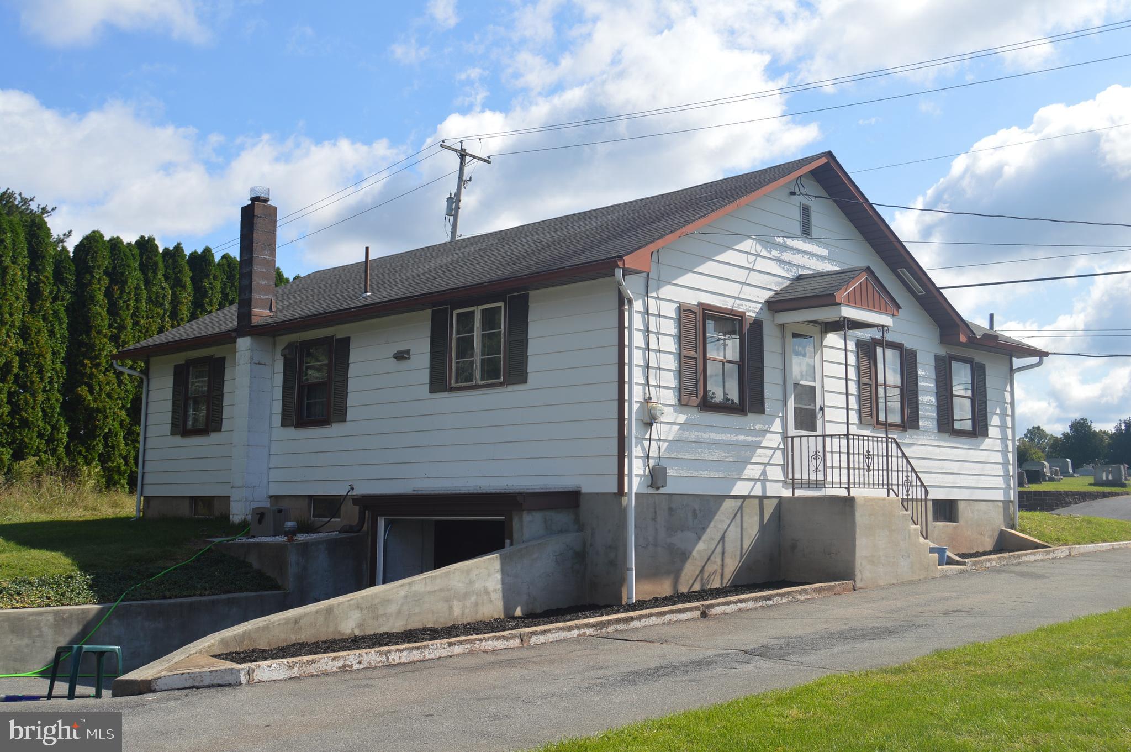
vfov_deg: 34.1
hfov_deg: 49.6
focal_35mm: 39
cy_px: 376
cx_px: 566
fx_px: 1224
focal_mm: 26
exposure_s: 1/250
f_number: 8
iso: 100
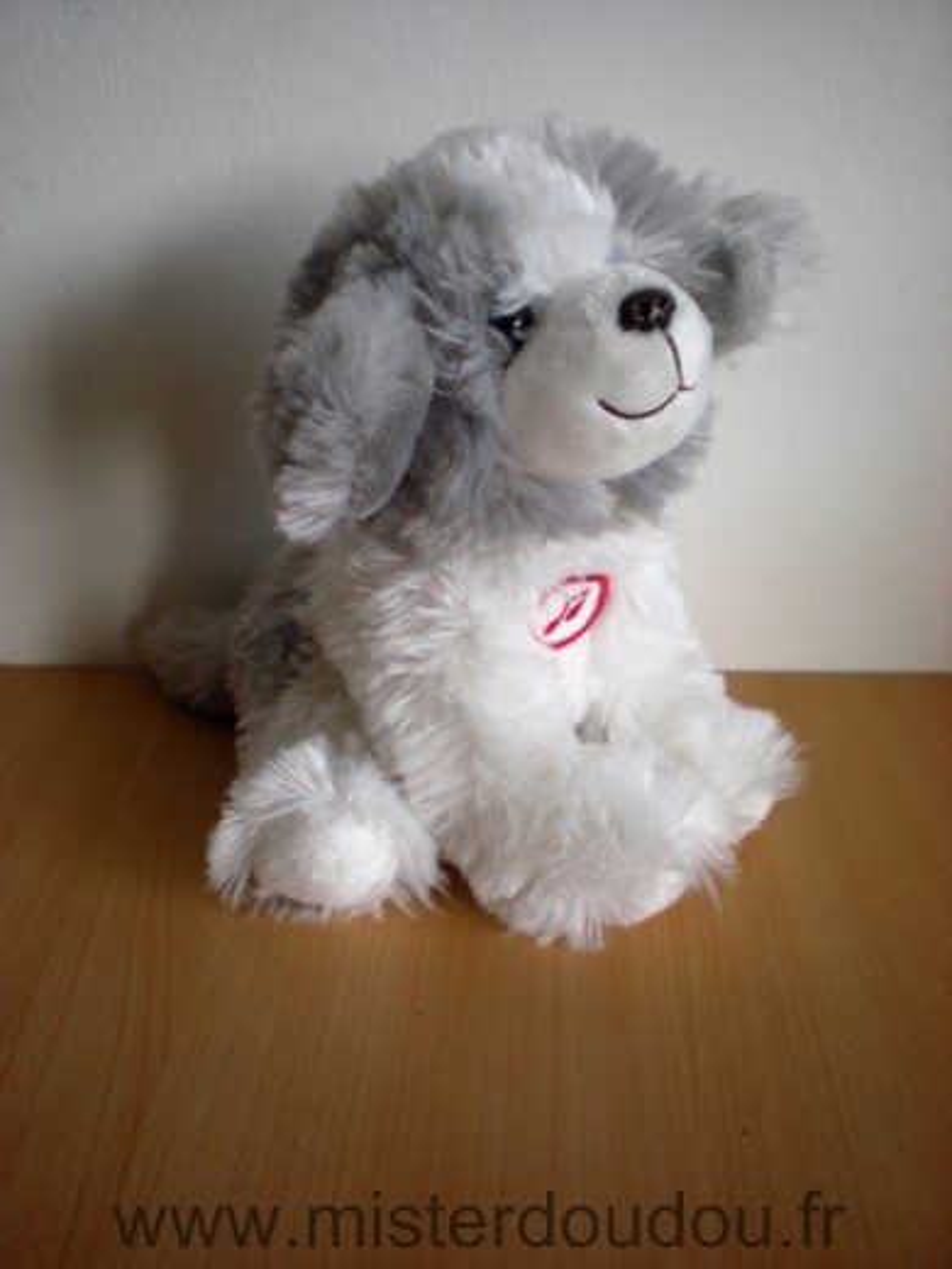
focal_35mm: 38
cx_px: 476
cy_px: 634
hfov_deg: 37.7
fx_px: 1393
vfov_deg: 49.0
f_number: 3.1
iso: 110
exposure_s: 1/59.3
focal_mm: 6.3
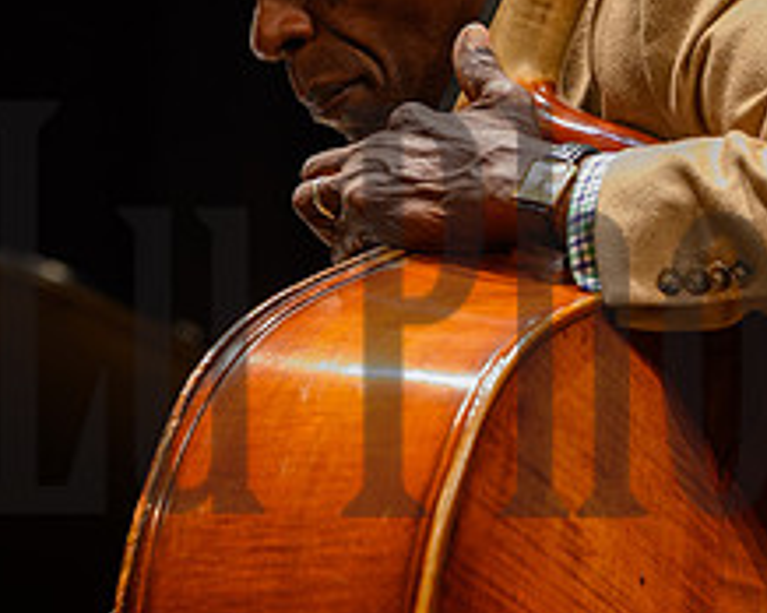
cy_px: 335
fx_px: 11340
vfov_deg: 3.1
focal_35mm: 500
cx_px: 215
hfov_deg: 3.9
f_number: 2.8
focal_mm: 200
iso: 2000
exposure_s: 1/200
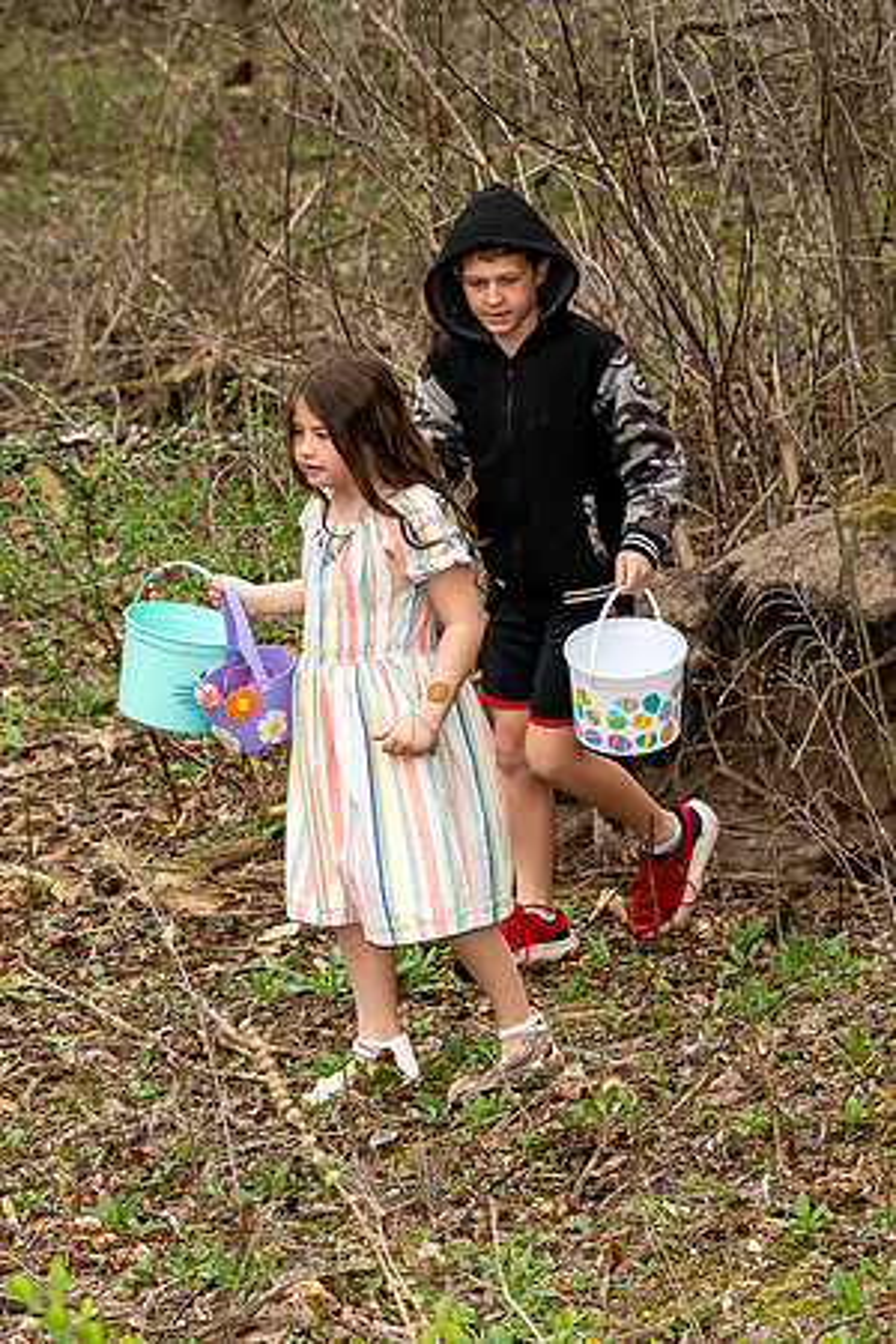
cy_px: 614
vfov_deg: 12.2
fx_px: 6268
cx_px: 443
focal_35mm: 168
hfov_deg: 8.2
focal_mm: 62
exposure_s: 1/200
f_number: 4
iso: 125
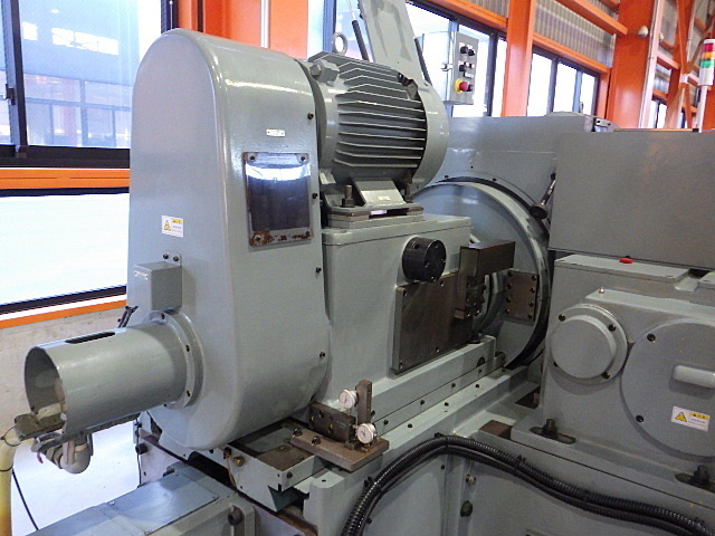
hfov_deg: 63.4
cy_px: 268
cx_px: 358
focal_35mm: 28
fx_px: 578
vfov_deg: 49.7
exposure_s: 1/45
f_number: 3.5
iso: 1000
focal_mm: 5
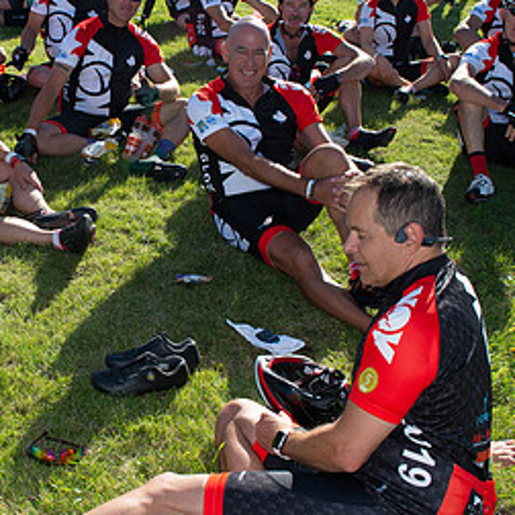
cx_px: 108
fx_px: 791
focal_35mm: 47
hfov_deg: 35.0
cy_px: 226
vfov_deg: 36.0
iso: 320
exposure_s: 1/400
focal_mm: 24
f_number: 9
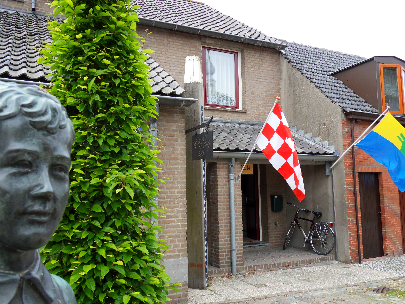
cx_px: 202
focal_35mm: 32
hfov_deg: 56.8
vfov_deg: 44.2
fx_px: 374
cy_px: 152
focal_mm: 5.6
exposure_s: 1/250
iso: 80
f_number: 3.7
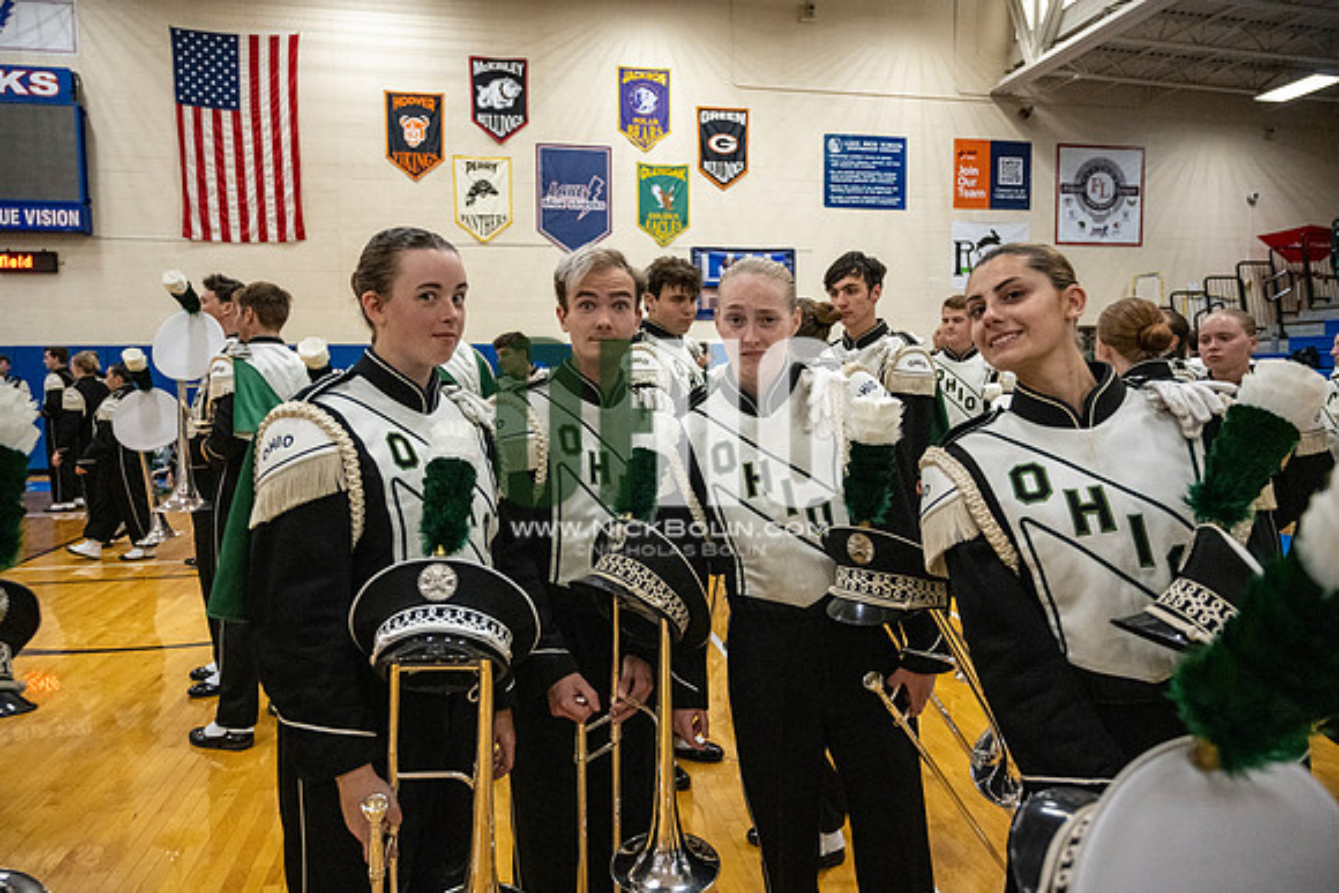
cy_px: 446
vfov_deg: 53.2
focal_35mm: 24
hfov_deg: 73.7
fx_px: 893
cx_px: 670
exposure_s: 1/800
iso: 8000
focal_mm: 24
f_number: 4
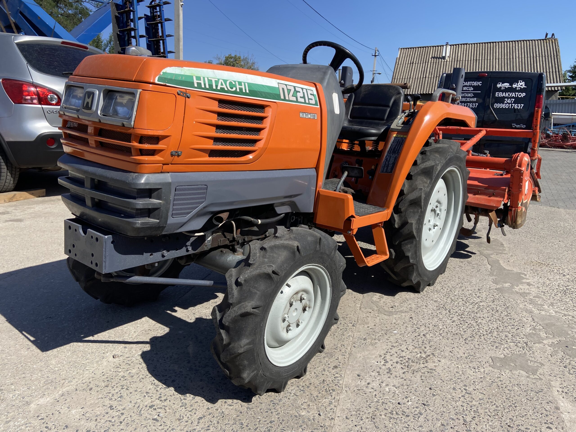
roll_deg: +0.3
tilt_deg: -10.9
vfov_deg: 53.1
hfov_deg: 67.3
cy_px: 216
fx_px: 433
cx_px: 288
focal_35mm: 26
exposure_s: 1/2463
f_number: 1.8
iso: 32
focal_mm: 4.25
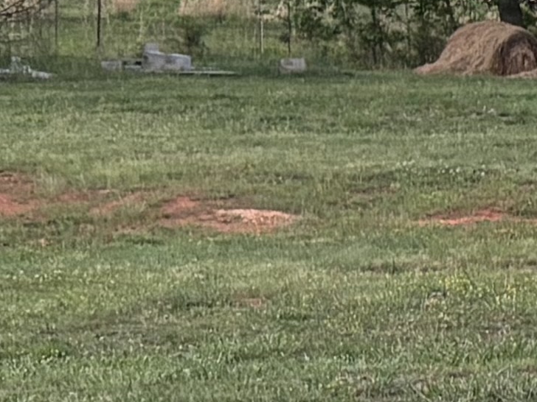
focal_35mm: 204
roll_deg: +2.1
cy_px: 238
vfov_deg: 7.3
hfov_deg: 7.5
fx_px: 3165
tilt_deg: -0.5
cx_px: 2006
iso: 80
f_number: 1.6
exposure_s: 1/145
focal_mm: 5.96
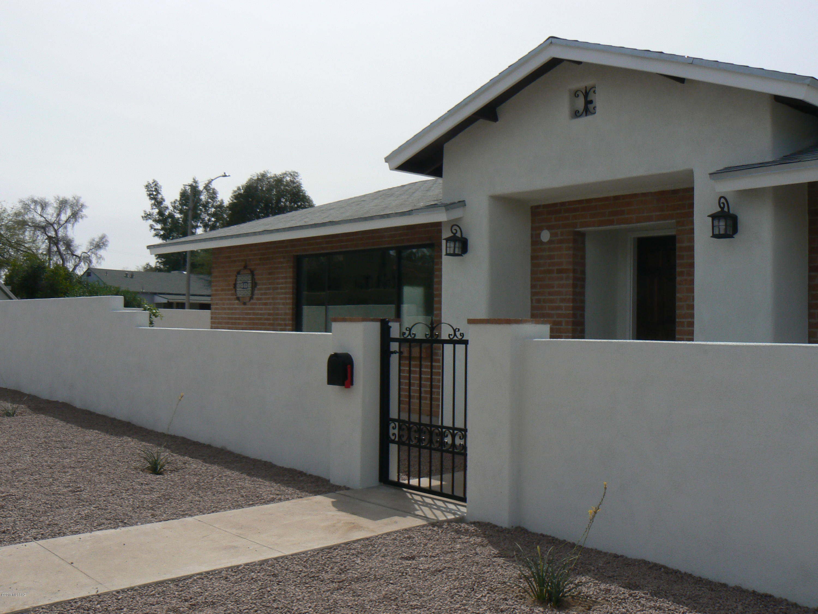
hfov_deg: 51.4
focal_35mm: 36
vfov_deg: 39.7
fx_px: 851
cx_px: 409
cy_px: 307
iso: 80
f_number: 7.1
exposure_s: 1/500
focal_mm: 6
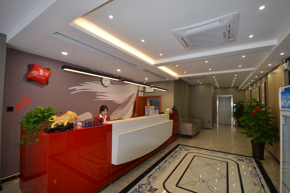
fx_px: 129
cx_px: 152
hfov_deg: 96.6
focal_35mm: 16
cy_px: 99
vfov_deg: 73.8
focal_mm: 15
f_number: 3.5
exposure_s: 1/60
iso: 200
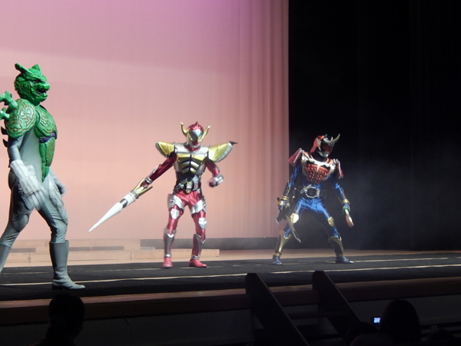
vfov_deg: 15.6
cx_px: 230
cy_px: 173
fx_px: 1265
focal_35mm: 95
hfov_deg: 20.7
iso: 400
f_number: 5.2
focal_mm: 17
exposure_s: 1/15
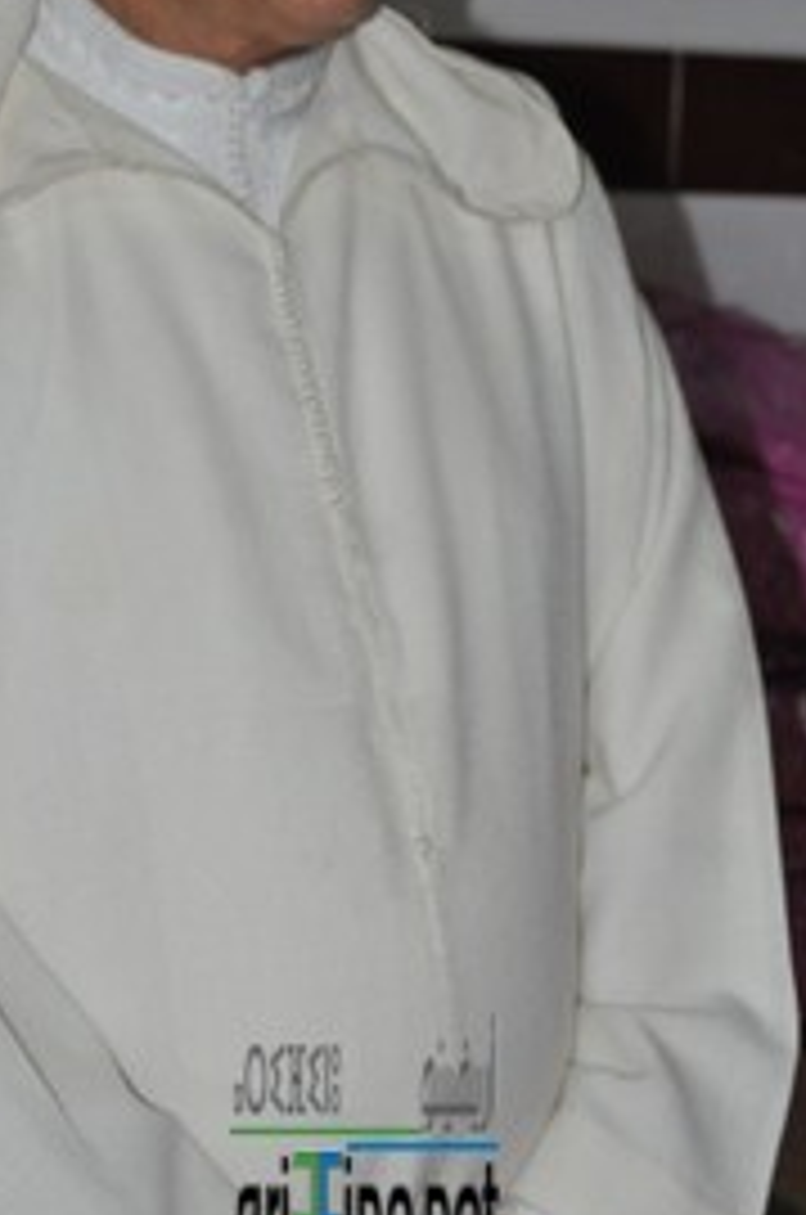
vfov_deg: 21.4
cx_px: 362
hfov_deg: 14.3
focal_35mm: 95
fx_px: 3203
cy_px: 405
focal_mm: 38
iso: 800
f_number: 4.8
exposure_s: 1/60
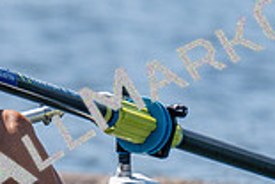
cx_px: -186
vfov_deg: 0.8
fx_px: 13547
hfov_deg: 1.2
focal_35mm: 1770
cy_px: 54
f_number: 6.3
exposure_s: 1/2000
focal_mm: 474
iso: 320
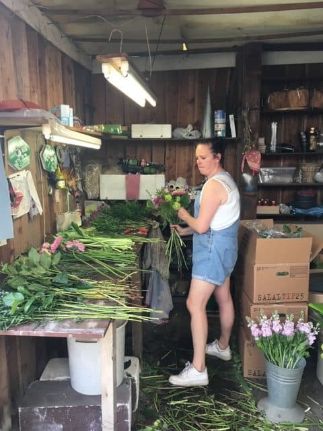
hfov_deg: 48.2
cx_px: 162
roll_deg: +0.1
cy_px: 216
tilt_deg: -8.5
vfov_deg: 61.7
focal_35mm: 29
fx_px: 361
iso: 32
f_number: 2.2
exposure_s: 1/33
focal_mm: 4.15
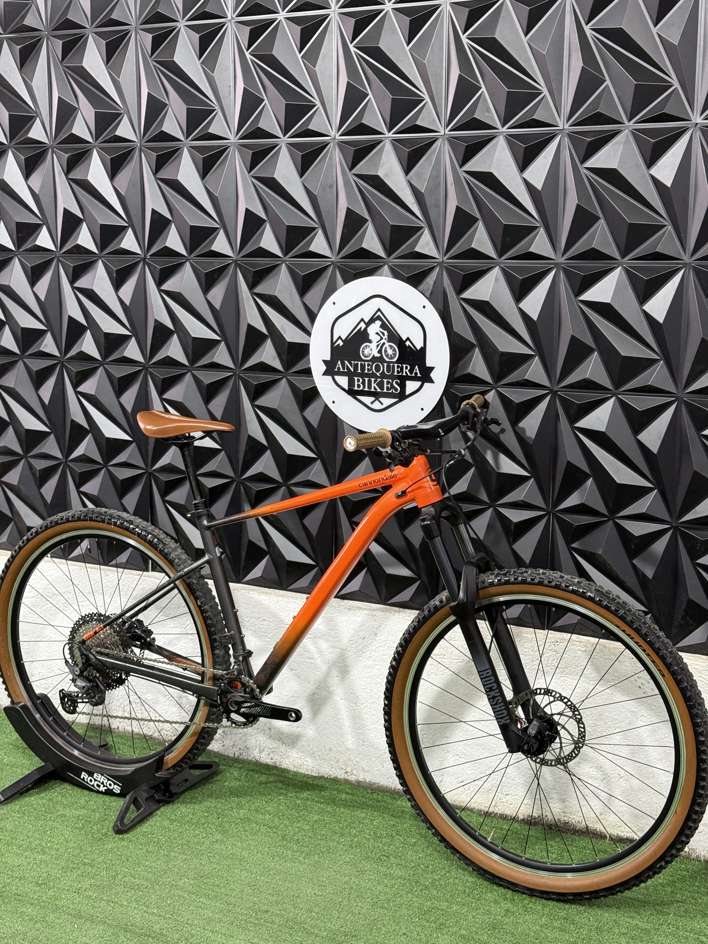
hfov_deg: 30.3
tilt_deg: -8.9
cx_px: 354
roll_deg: -1.0
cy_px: 472
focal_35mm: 48
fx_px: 1309
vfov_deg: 39.7
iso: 160
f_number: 1.78
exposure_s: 1/60
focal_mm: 6.76
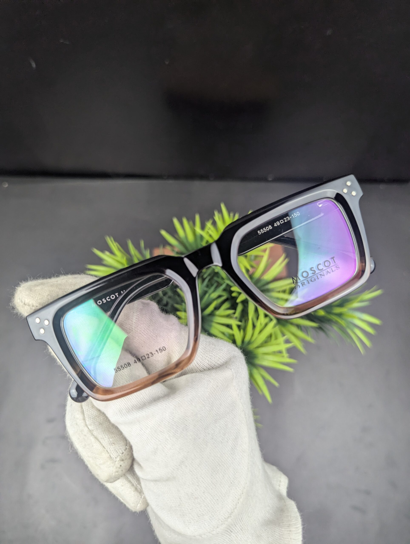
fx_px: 378
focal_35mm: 24
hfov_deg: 56.9
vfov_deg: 71.5
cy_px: 272
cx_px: 205
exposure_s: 1/100
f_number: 1.85
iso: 85
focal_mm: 6.81
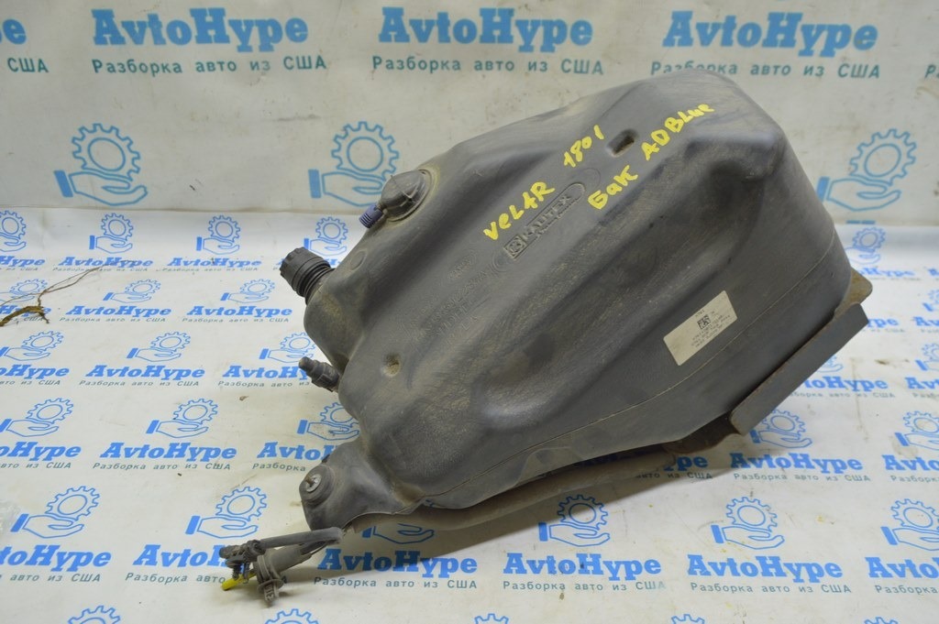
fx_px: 782
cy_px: 312
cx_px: 470
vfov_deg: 43.5
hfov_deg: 62.0
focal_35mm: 30
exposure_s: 1/20
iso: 400
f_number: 5.6
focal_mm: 20
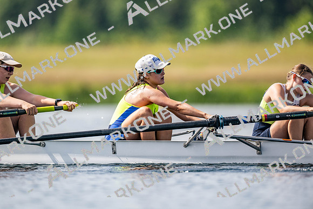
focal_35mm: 600
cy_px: 104
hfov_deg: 3.4
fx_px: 5220
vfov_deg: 2.3
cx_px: 156
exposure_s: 1/2500
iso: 180
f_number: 4
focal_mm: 600
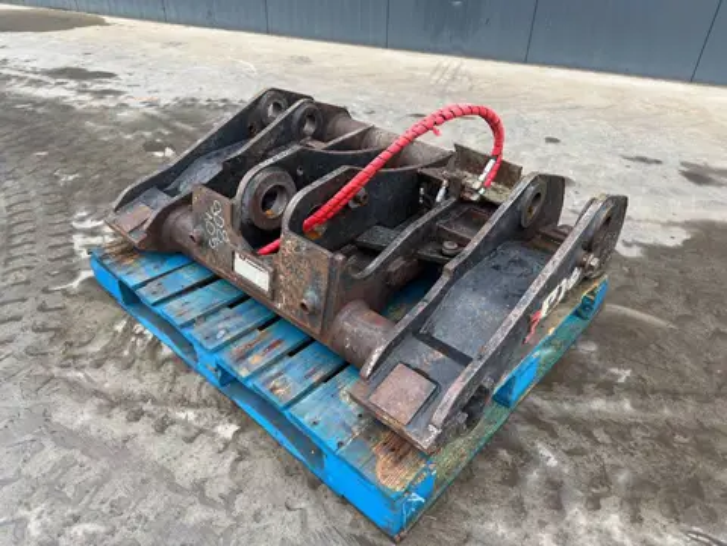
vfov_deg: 56.8
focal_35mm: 24
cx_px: 364
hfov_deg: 71.6
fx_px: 504
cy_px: 273
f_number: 1.78
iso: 200
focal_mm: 6.76
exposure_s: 1/60
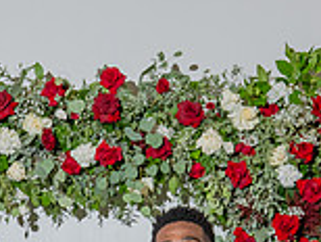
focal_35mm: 139
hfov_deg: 14.1
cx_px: 105
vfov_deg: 10.0
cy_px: 463
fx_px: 1291
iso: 800
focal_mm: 33
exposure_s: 1/200
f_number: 5.6
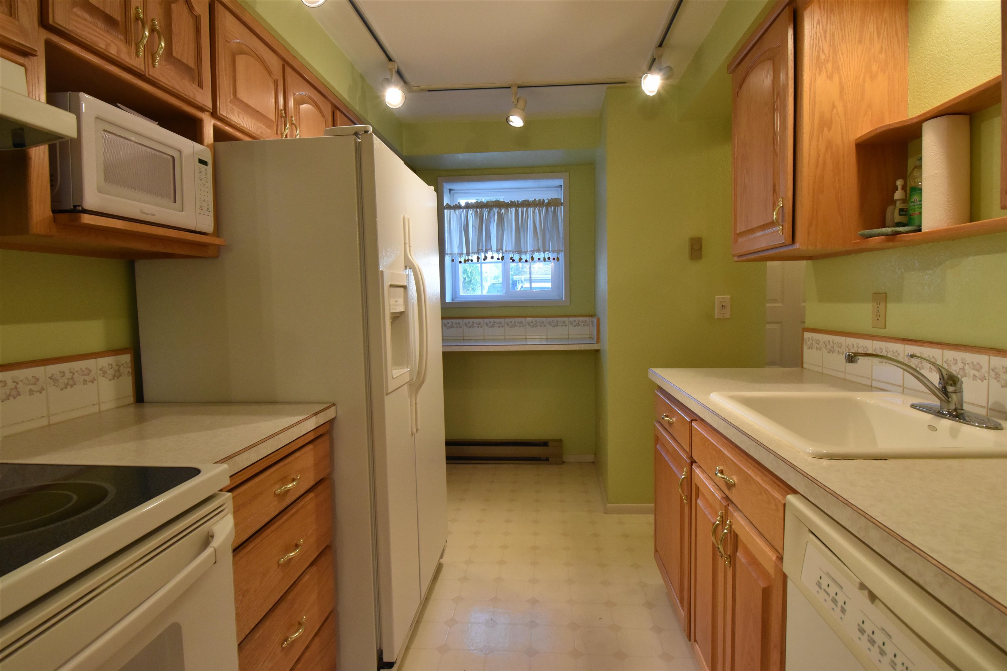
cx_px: 504
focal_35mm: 18
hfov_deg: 90.0
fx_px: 503
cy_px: 336
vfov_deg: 67.4
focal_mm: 12
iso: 1600
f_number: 8
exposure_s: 1/50
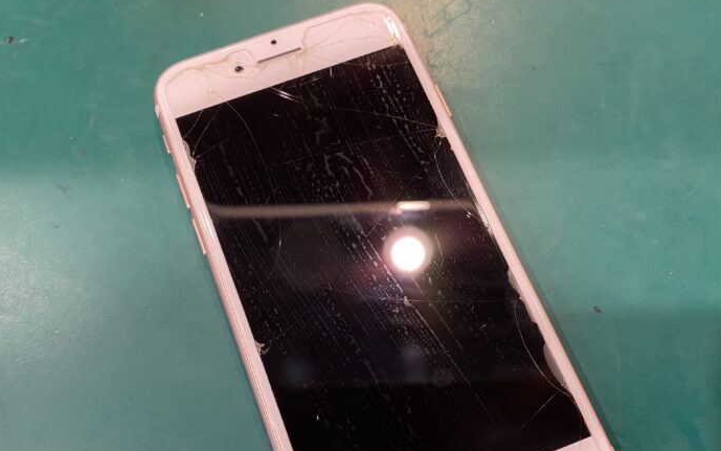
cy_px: 323
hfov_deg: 54.0
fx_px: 708
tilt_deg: -72.3
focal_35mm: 36
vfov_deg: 34.8
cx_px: 356
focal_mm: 4.25
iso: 200
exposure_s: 1/50
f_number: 1.8
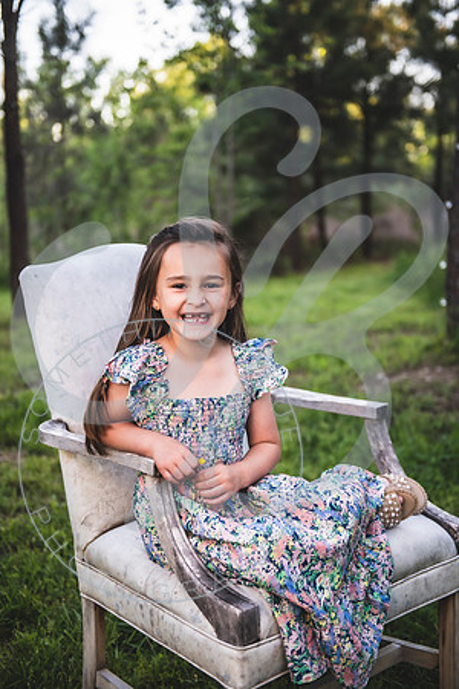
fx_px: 994
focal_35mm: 52
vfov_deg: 38.2
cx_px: 230
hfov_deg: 26.0
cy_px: 344
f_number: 2.8
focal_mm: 52
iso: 100
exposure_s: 1/125
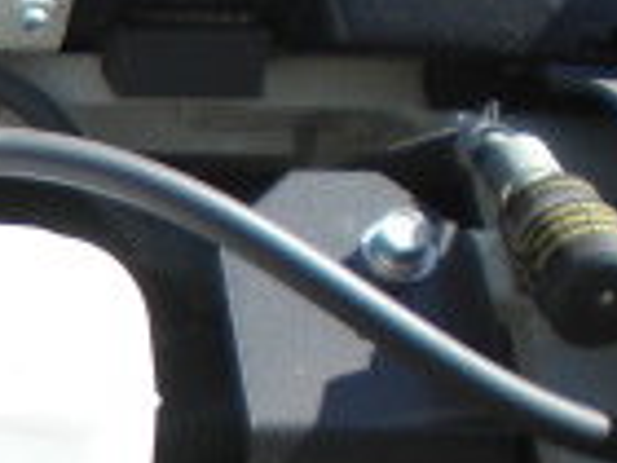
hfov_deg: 10.2
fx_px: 3101
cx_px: -740
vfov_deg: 8.2
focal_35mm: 174
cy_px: 833
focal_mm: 6.3
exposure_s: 1/400
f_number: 3.1
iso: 64
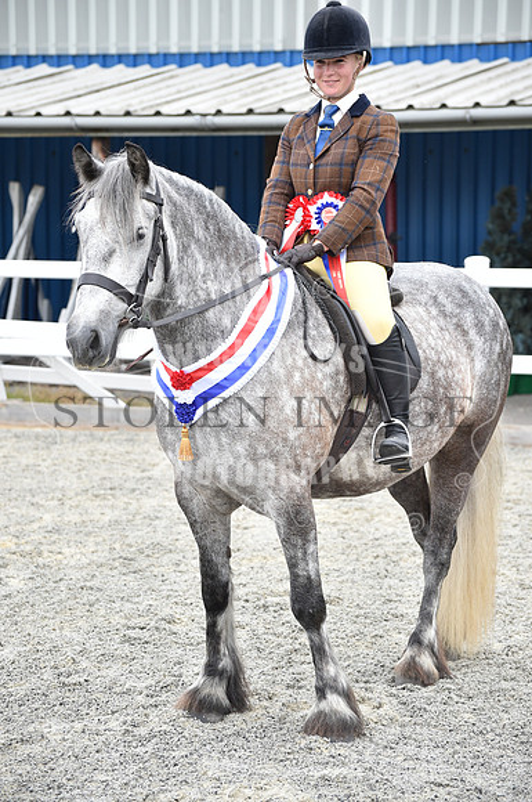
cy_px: 401
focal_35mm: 110
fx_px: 2445
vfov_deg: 18.6
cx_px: 266
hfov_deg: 12.4
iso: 1000
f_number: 5.6
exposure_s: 1/1250
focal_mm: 110
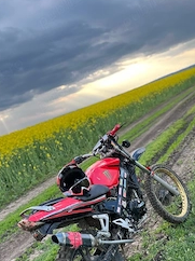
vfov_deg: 43.0
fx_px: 324
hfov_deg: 33.5
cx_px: 94
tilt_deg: -12.7
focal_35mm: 43
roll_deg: +19.9
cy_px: 182
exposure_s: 1/182
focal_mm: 5.1
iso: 40
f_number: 1.6
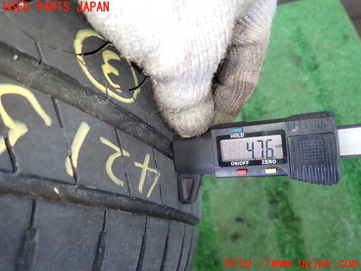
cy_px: 136
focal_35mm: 25
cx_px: 180
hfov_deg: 69.4
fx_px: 261
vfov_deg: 54.9
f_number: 2
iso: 200
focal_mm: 4.5
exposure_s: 1/50
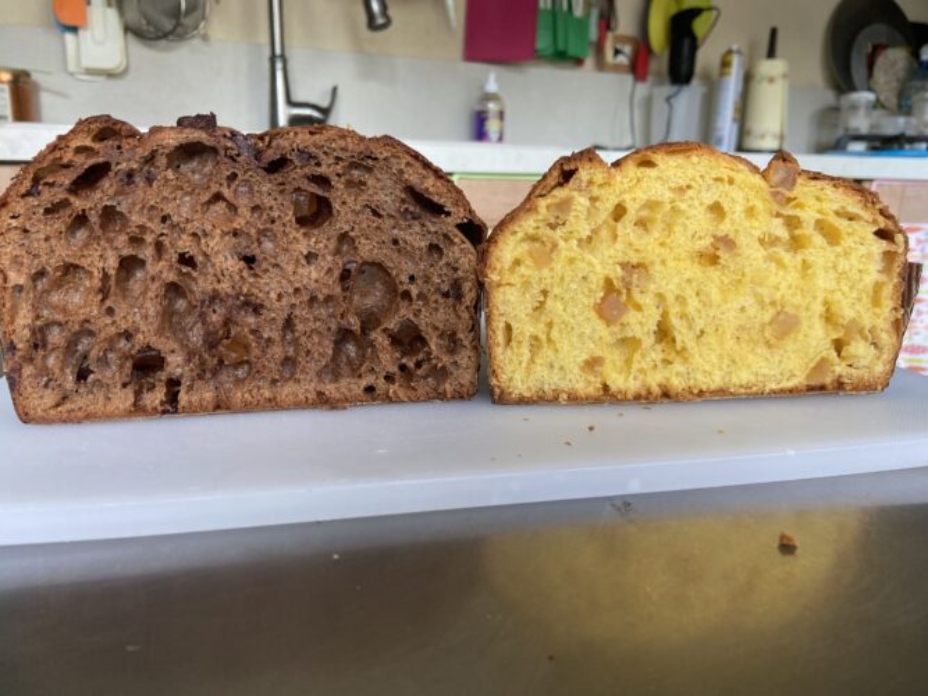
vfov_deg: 53.0
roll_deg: -2.0
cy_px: 348
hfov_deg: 67.3
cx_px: 464
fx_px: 697
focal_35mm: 26
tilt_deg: -14.1
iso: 125
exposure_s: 1/112
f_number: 1.8
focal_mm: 4.25
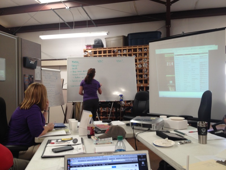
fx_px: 229
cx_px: 113
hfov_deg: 52.6
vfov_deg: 40.7
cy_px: 85
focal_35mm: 35
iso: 64
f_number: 2.4
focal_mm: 4.28
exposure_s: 1/40
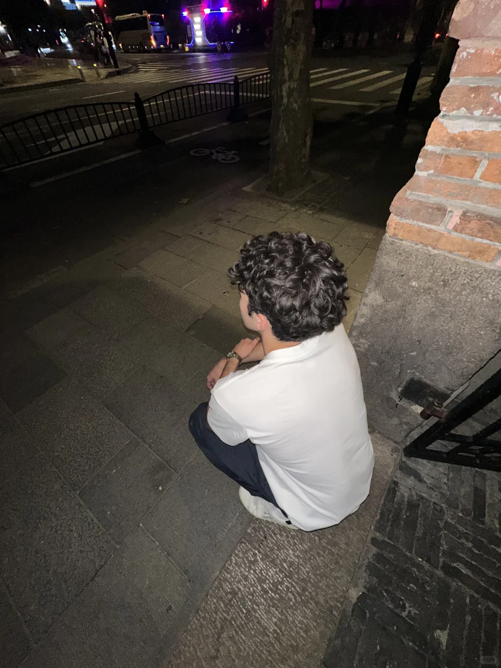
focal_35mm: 14
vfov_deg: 102.1
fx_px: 270
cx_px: 250
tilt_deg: -49.0
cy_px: 334
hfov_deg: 85.7
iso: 80
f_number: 2.2
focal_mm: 2.22
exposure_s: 1/33
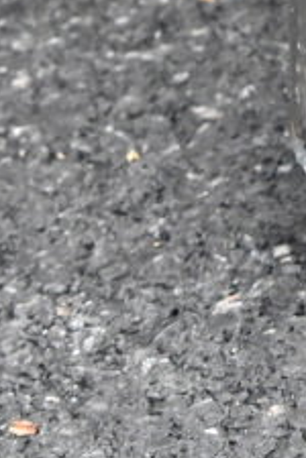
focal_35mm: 335
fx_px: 4271
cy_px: -317
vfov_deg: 6.1
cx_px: 410
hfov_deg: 4.1
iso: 6400
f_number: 11
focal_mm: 55
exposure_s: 1/500
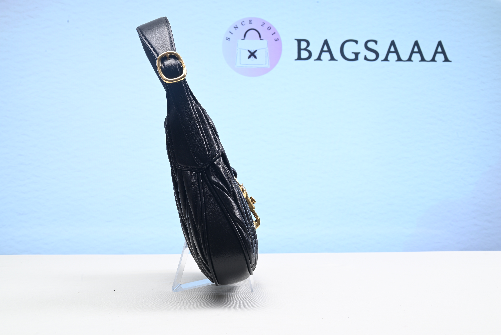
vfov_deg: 31.9
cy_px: 168
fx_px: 585
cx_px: 250
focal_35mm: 42
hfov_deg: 46.4
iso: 100
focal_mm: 42
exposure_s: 1/2
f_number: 16
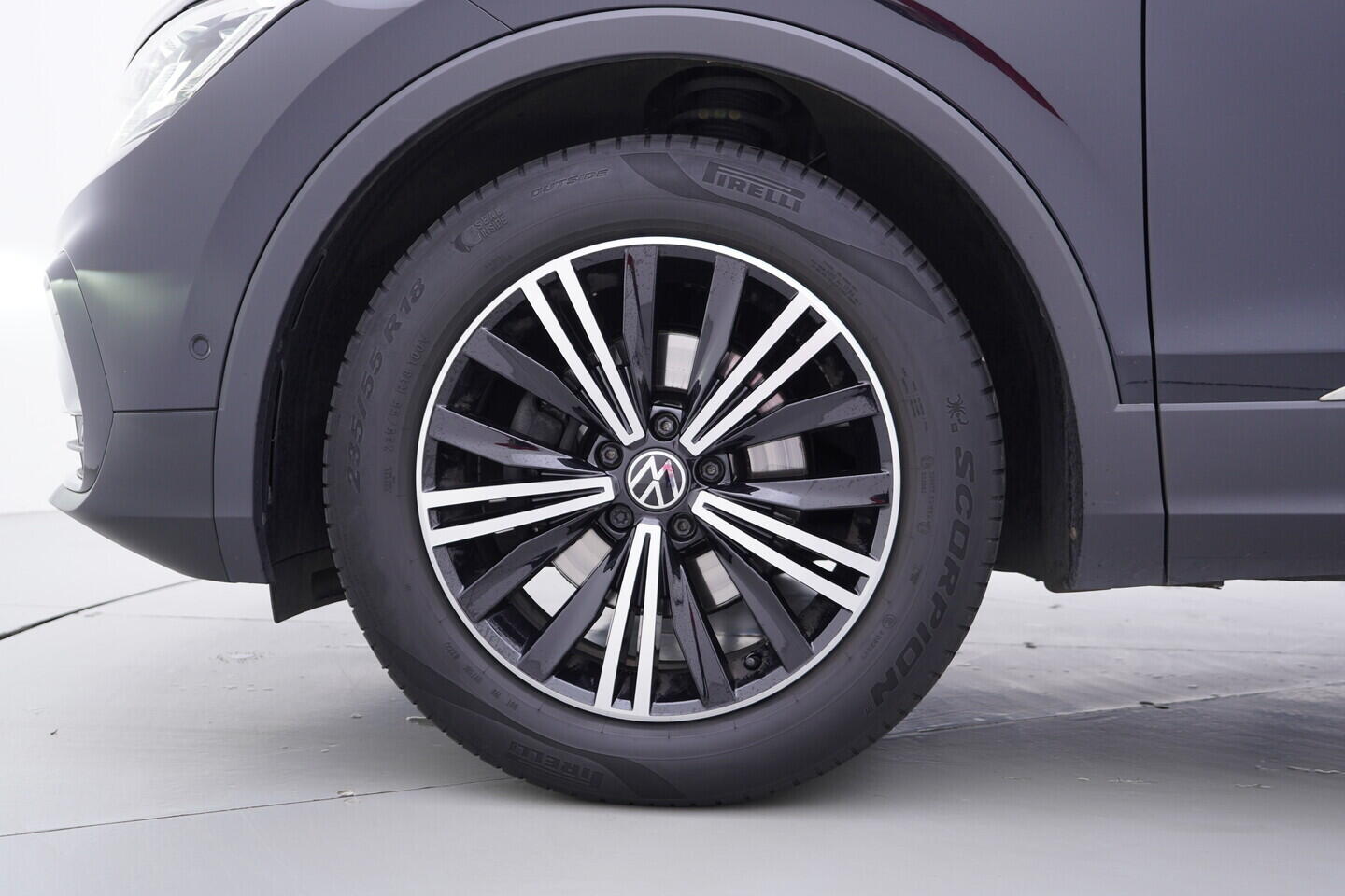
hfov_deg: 53.1
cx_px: 672
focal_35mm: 36
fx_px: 1345
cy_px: 448
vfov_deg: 36.9
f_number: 3.2
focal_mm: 24
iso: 125
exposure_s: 1/50
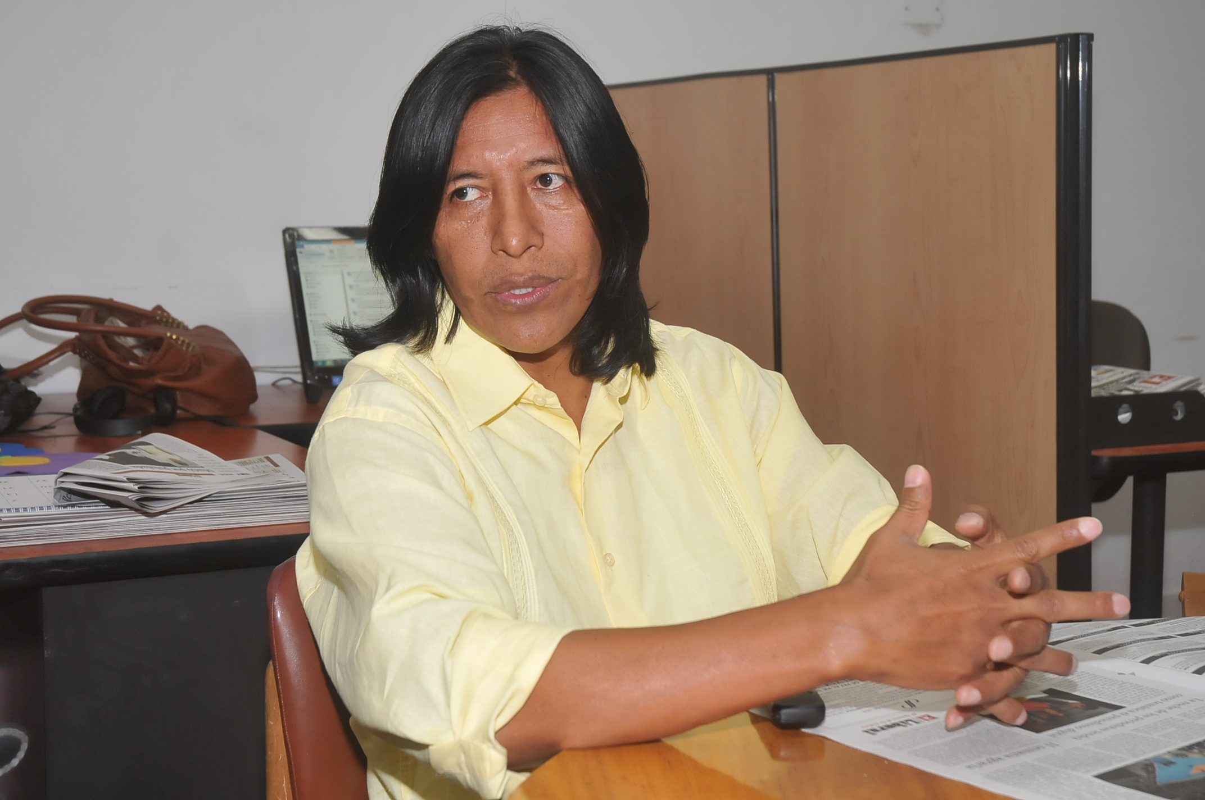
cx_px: 602
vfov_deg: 23.7
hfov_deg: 35.1
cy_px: 400
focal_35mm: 57
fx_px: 1906
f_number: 5.6
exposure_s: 1/125
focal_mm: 38
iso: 800
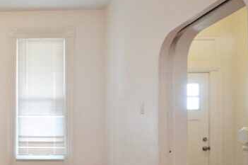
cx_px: -17
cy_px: 147
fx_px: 282
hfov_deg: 39.8
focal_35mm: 41
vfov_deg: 31.1
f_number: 4.5
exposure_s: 1/60
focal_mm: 12
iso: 900
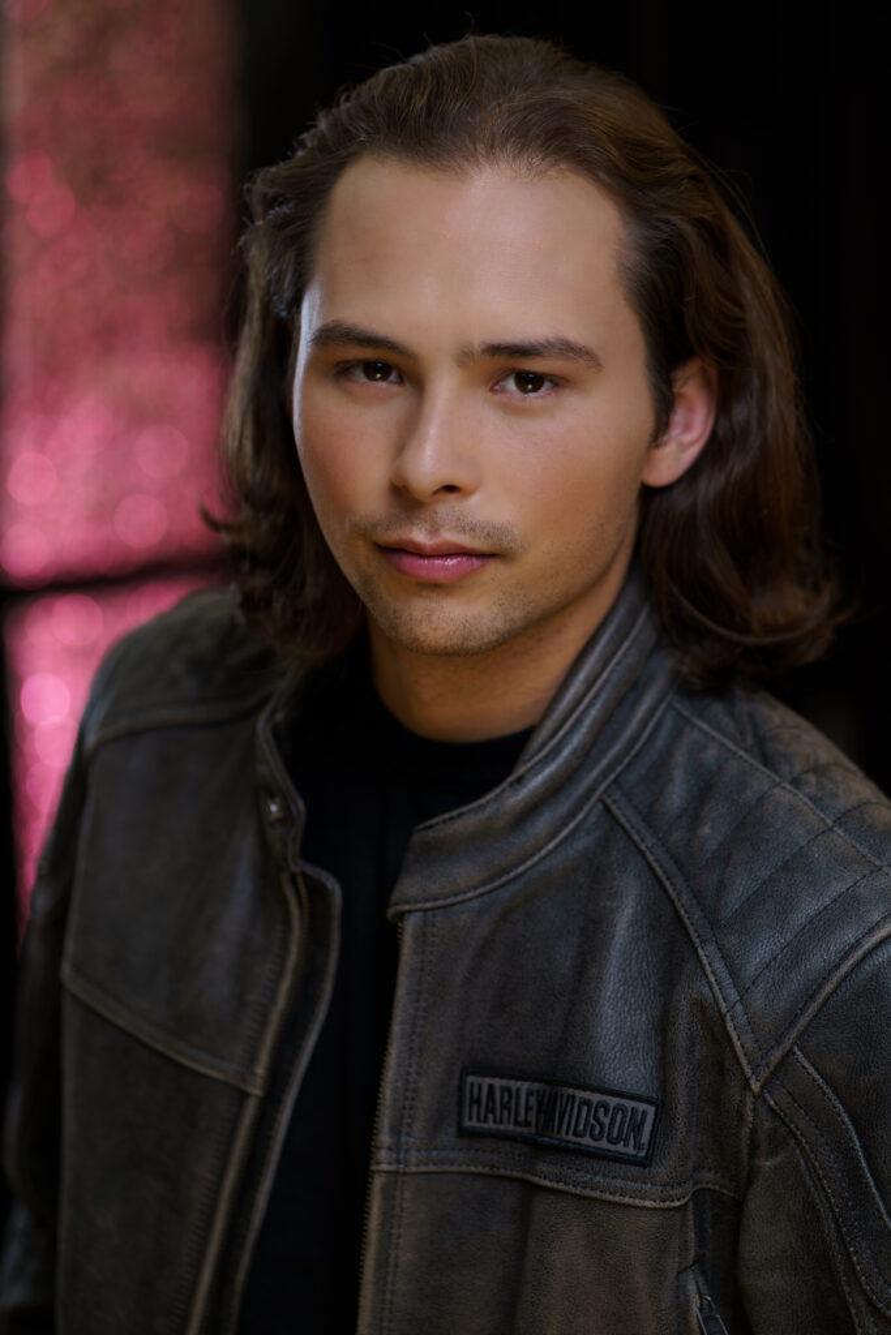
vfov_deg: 23.9
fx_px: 3154
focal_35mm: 85
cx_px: 446
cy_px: 668
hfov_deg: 16.1
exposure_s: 1/200
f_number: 2.8
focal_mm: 85
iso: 100
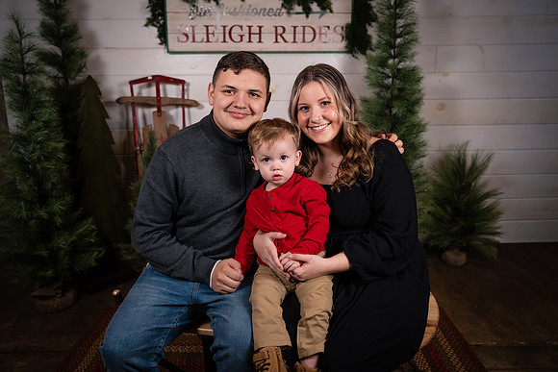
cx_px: 279
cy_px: 186
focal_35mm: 31
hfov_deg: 59.7
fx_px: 486
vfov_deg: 41.9
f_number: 3.5
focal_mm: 31
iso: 250
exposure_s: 1/250
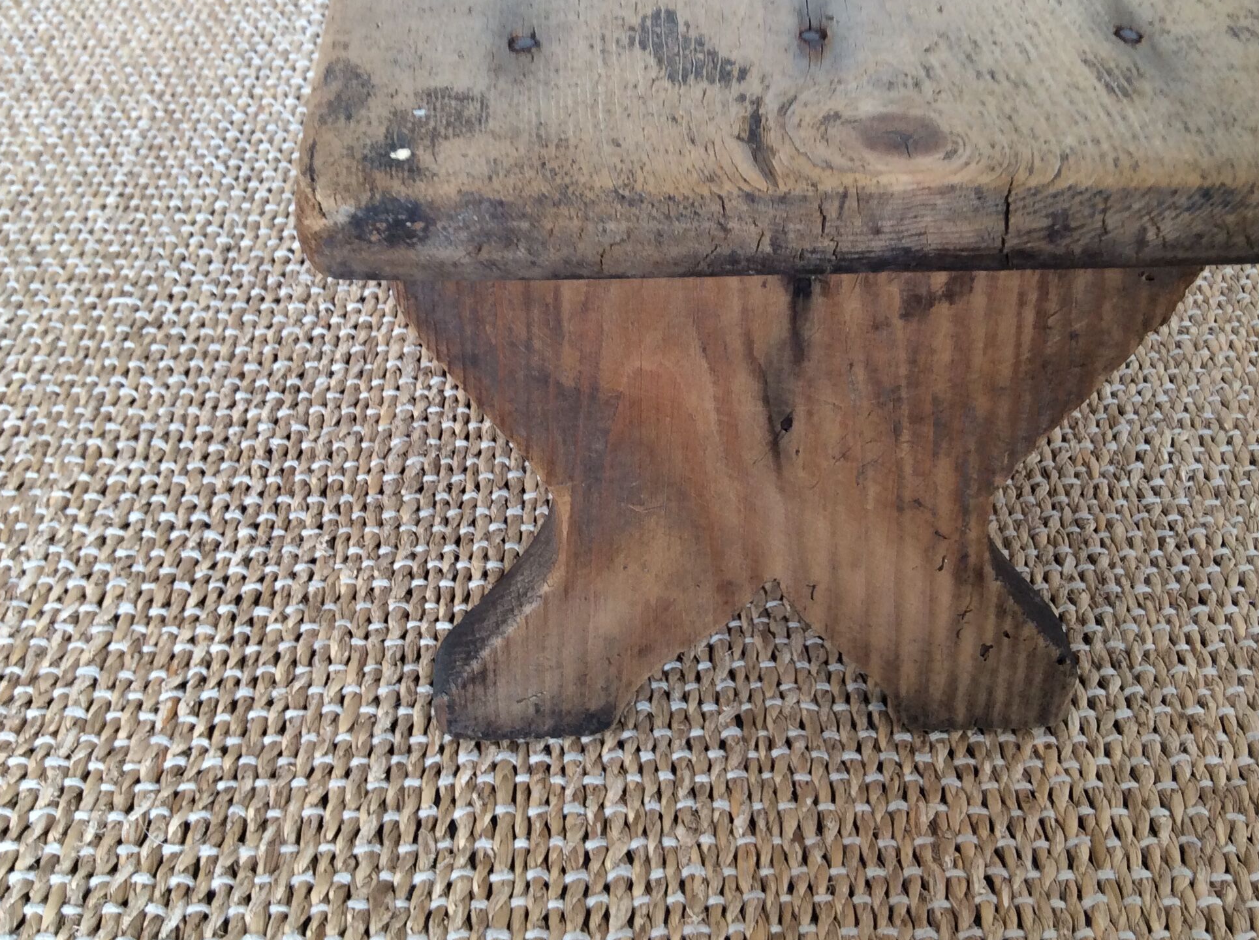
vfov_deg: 33.4
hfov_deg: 43.9
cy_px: 376
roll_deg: +0.6
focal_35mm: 43
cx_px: 631
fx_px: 1562
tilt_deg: -38.4
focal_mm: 3.3
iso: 32
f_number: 2.4
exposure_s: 1/25
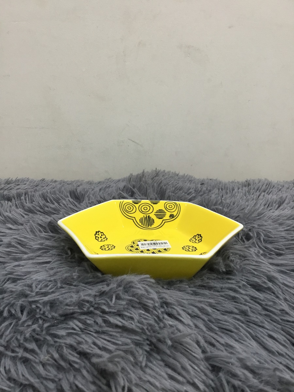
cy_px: 196
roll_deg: -0.3
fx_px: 351
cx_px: 147
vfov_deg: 58.4
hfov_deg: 45.4
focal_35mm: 31
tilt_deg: -17.1
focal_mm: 3.3
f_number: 2.4
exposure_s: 1/33
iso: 100
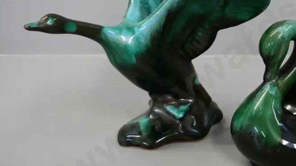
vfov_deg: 18.2
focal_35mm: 66
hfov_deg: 31.4
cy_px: 67
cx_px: 219
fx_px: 518
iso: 3200
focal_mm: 20
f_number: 5
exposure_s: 1/80
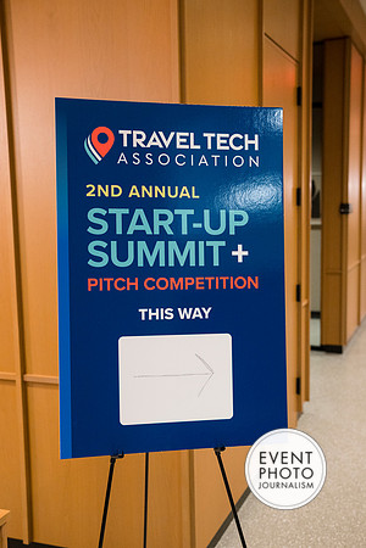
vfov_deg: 47.4
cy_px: 274
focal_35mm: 41
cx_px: 183
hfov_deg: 32.6
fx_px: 625
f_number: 3.2
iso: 3200
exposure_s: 1/200
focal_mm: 41
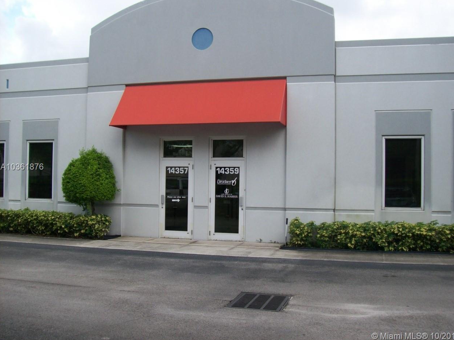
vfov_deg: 38.7
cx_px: 232
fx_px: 485
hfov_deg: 50.1
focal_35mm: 37
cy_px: 168
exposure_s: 1/496
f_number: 2.7
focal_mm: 6
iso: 80
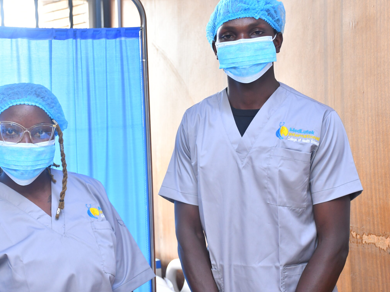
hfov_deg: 23.8
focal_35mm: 82
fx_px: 924
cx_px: 154
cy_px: 134
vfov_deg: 18.0
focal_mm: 45
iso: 800
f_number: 5.6
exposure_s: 1/125
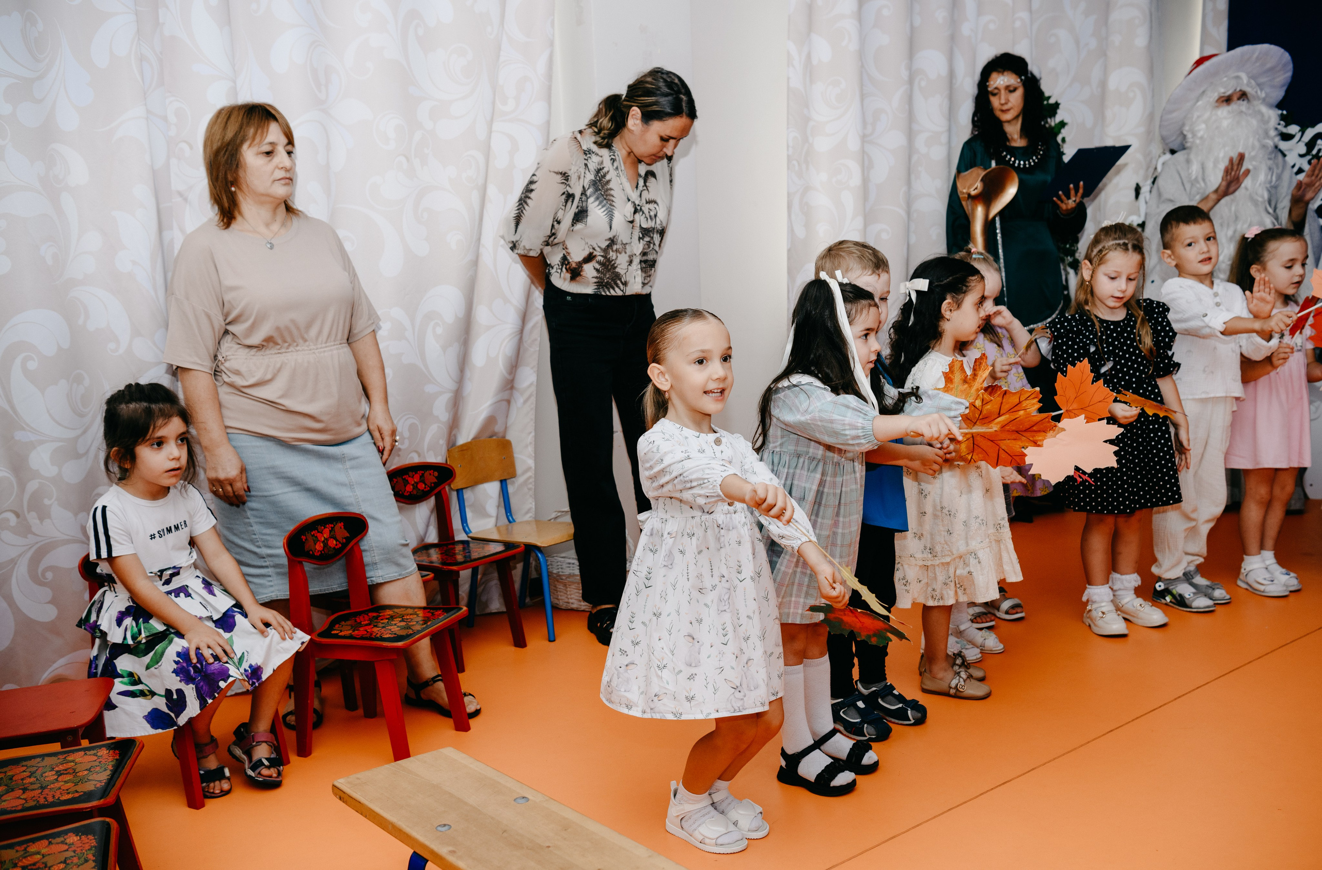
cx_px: 693
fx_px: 1308
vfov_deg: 36.8
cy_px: 462
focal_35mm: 36
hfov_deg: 53.6
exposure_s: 1/160
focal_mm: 34
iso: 250
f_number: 4
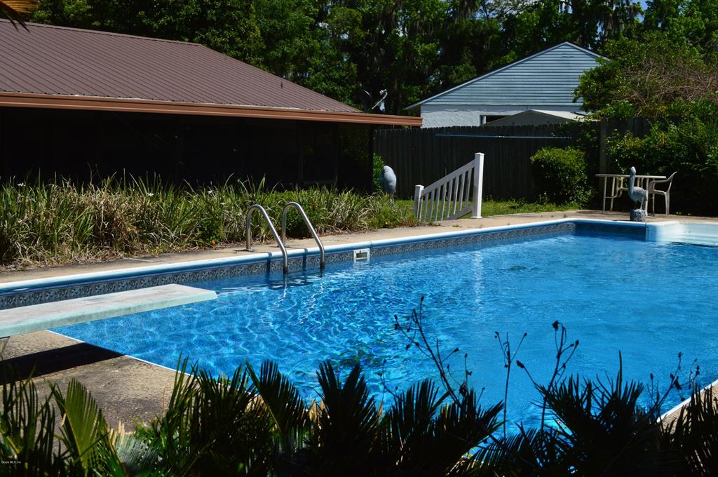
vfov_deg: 34.1
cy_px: 238
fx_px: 777
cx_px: 359
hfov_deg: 49.6
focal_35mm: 39
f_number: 11
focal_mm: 26
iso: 320
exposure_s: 1/500
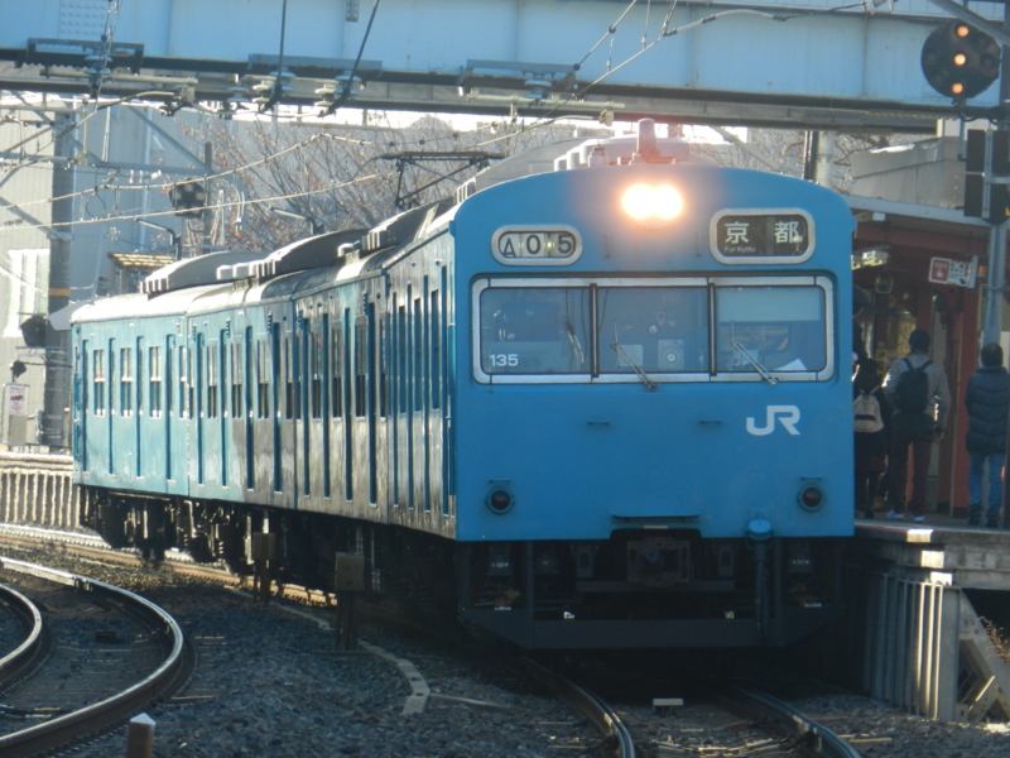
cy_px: 379
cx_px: 505
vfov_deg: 3.7
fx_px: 11758
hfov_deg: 4.9
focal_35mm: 403
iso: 160
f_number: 5.6
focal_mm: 71.7
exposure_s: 1/200
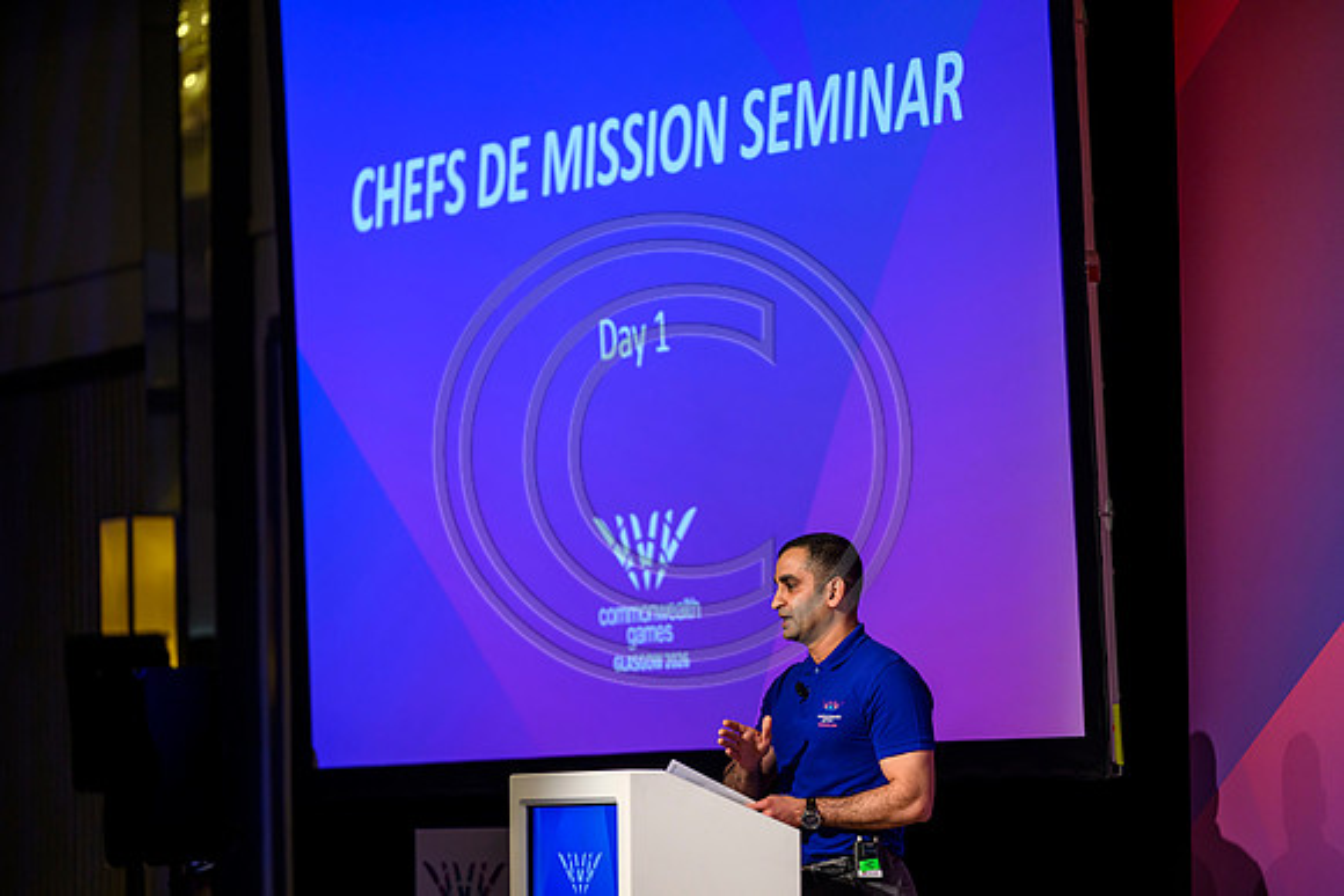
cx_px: 672
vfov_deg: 7.6
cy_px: 448
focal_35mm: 180
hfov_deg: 11.4
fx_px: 6721
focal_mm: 180
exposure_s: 1/400
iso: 1600
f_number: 2.8
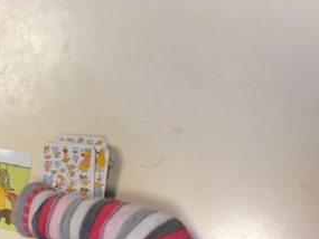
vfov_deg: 24.3
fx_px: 544
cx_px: 28
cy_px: 207
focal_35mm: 59
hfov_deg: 31.1
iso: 32
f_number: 1.8
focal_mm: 3.99
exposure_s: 1/33
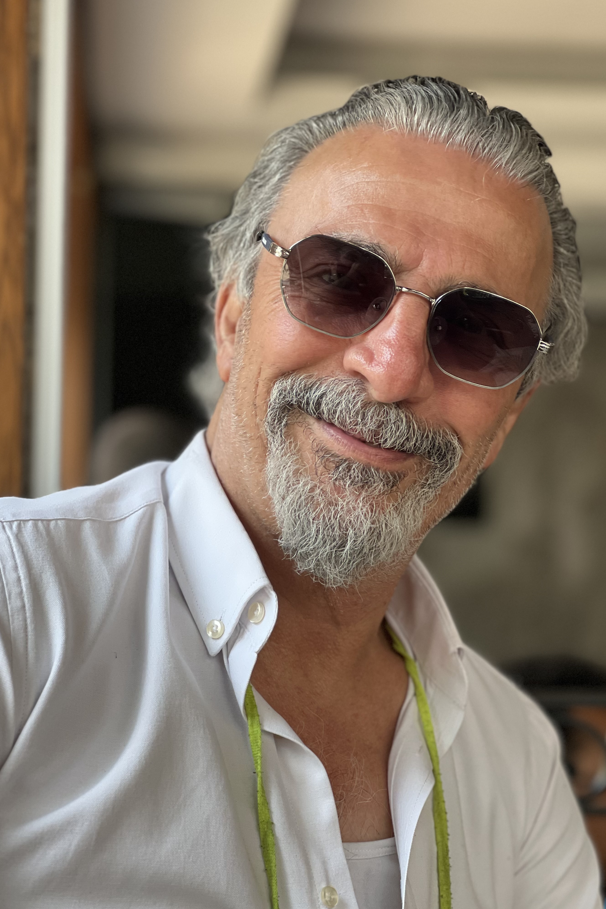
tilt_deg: +3.5
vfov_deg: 25.1
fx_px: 2045
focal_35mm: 81
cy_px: 450
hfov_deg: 16.9
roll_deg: -0.4
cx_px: 323
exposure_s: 1/69
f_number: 2.8
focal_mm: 9
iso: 250
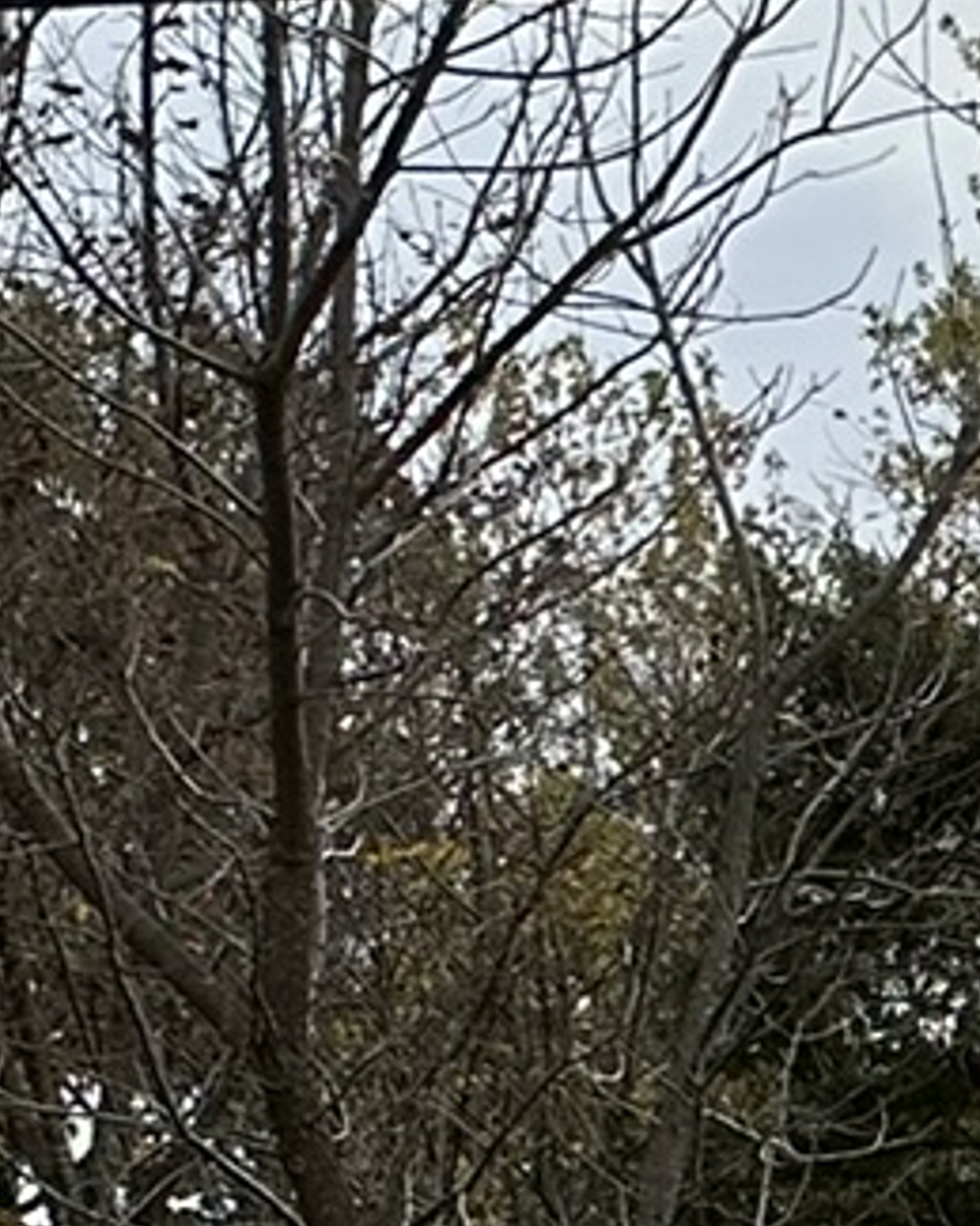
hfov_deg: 8.2
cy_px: 2702
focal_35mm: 148
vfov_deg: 11.3
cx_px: 3299
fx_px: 5368
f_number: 1.78
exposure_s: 1/4348
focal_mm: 6.86
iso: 80
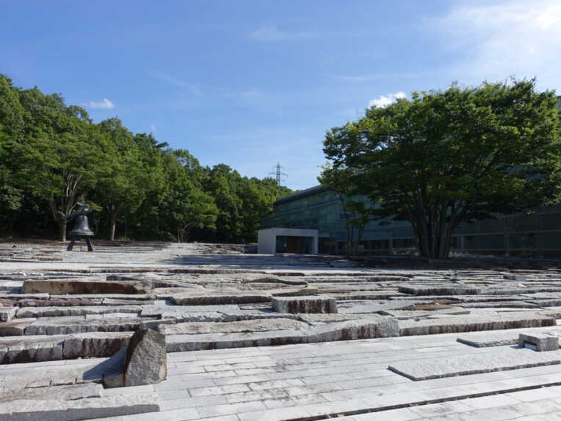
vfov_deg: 51.3
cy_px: 216
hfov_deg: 65.1
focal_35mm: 27
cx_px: 318
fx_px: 438
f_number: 5.6
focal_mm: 8.8
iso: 125
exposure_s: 1/640
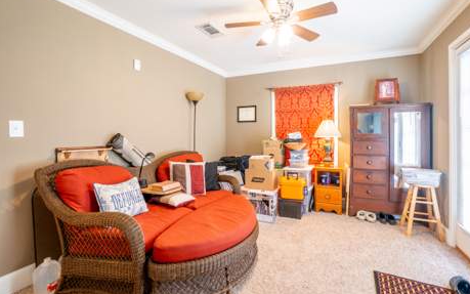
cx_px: 244
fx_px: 205
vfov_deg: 71.1
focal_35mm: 16
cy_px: 133
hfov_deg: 97.8
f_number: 8
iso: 100
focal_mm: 10
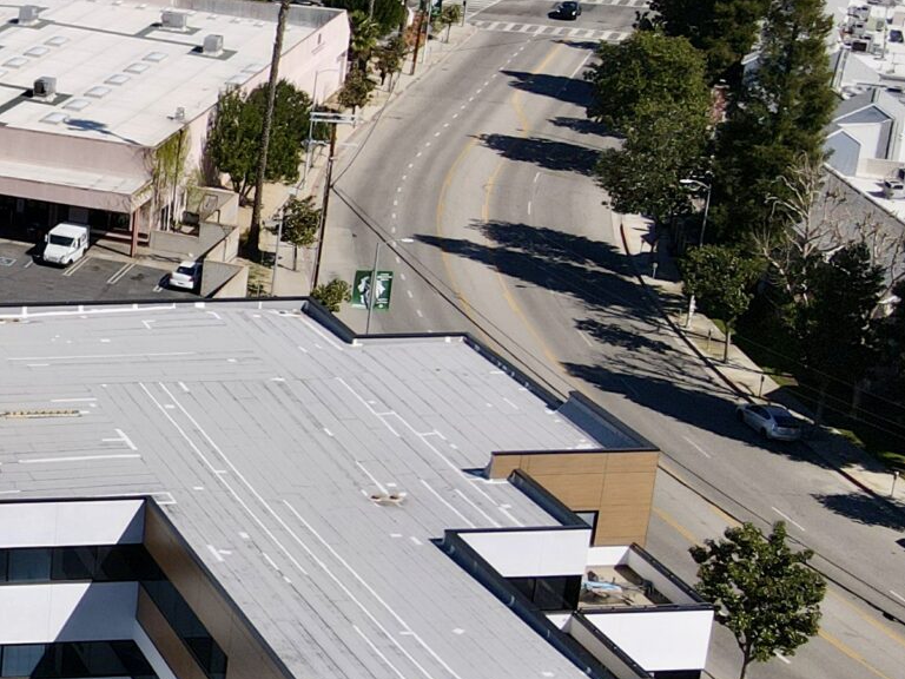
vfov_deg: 18.4
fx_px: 2092
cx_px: -416
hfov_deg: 21.0
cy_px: 262
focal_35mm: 80
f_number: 2.8
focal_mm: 4.5
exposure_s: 1/1000
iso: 100
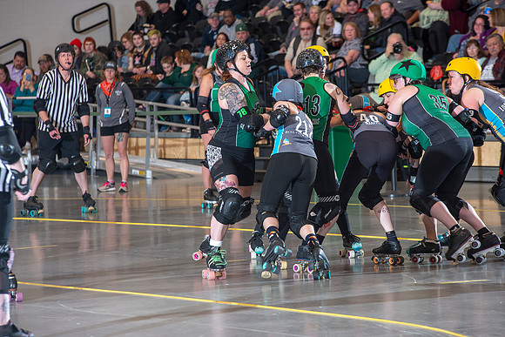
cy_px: 168
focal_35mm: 200
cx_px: 252
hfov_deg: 10.3
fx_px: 2806
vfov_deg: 6.9
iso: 640
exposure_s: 1/160
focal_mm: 200
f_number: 6.3
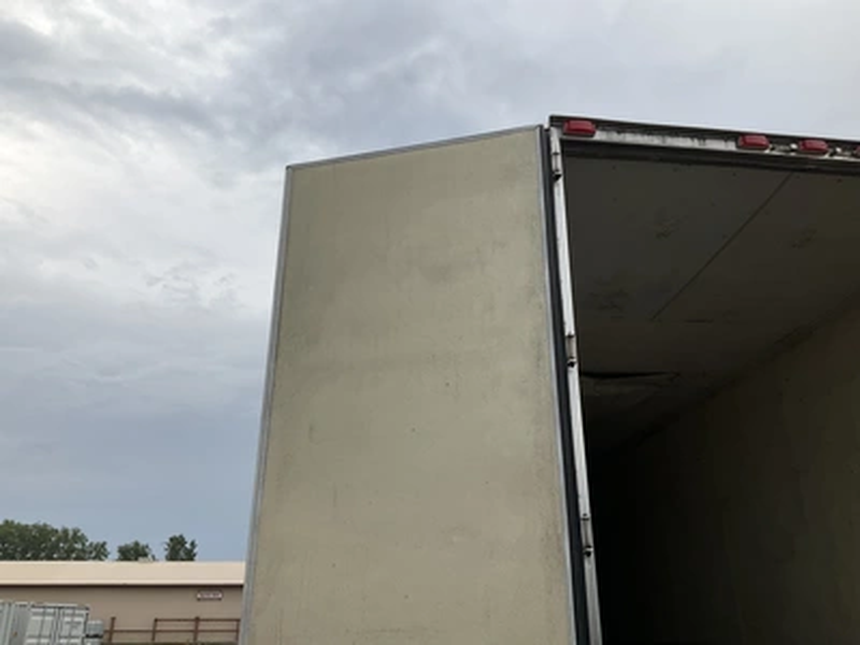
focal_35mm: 29
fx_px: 720
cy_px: 322
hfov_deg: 61.7
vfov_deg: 48.2
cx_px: 430
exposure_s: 1/657
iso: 25
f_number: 1.8
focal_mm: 3
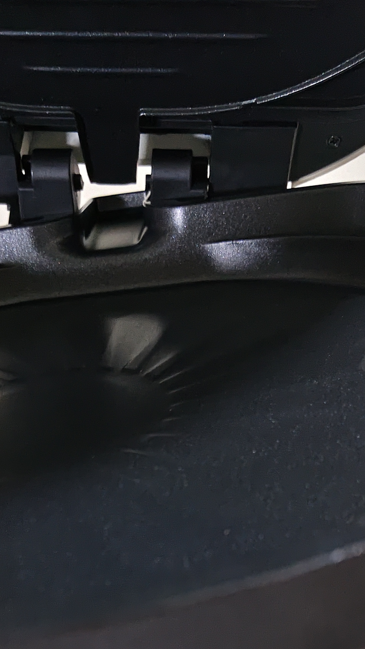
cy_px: 553
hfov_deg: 27.0
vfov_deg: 43.4
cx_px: 125
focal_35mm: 44
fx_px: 757
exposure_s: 1/16.7
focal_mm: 5.56
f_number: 1.88
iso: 2571
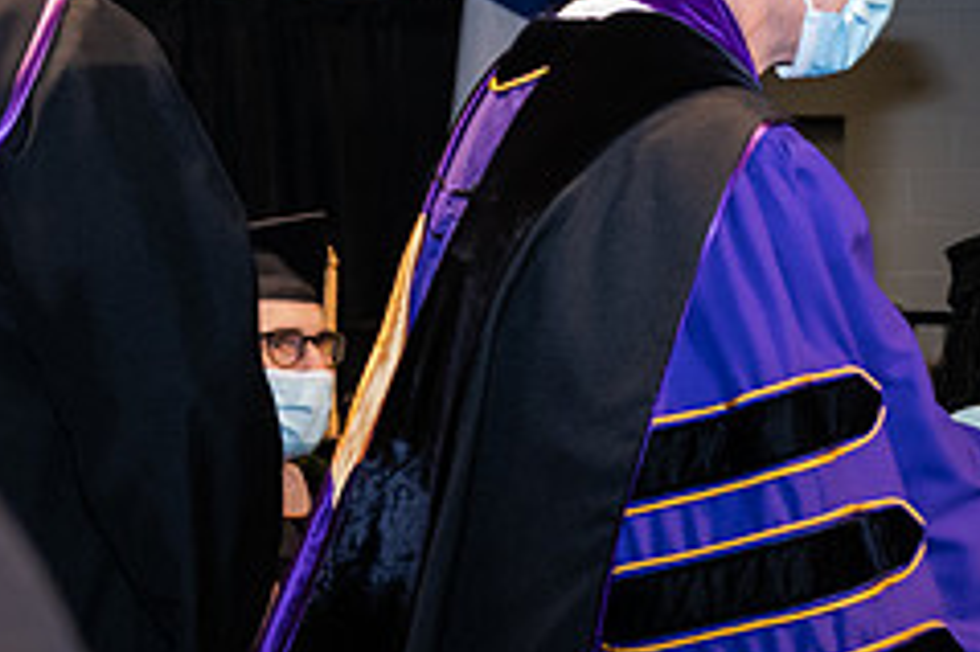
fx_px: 3700
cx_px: 1107
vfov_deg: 10.1
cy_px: 273
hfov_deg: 14.7
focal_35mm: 136
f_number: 6.3
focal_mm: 56
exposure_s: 1/200
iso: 1600
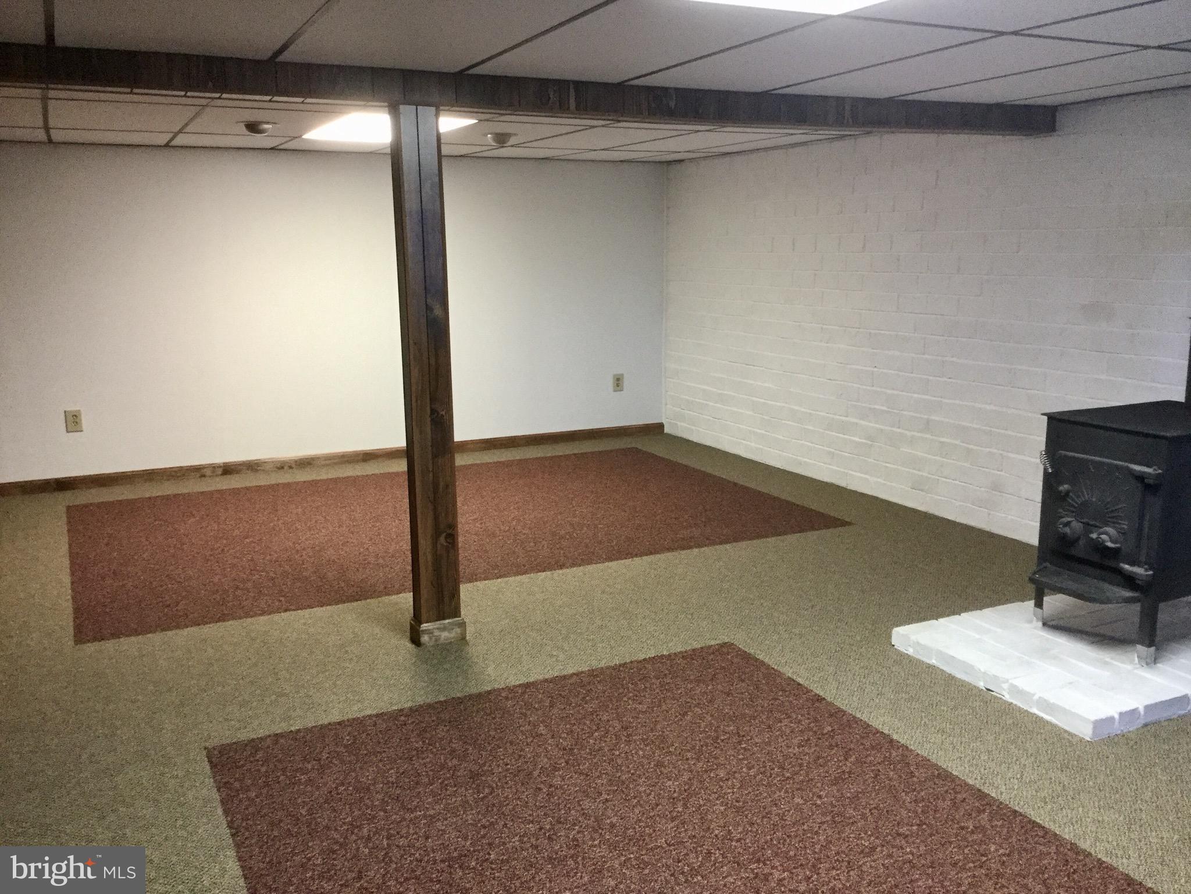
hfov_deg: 58.4
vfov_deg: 45.4
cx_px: 596
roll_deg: +1.0
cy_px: 447
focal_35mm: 31
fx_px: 1067
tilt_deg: -11.3
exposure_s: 1/30
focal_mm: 3.3
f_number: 2.4
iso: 125
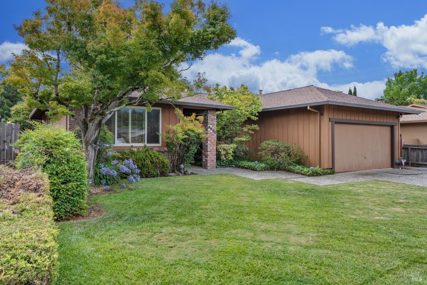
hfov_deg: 73.7
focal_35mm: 24
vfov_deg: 53.1
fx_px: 285
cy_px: 142
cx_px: 214
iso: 320
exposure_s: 1/350
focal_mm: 24
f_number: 8
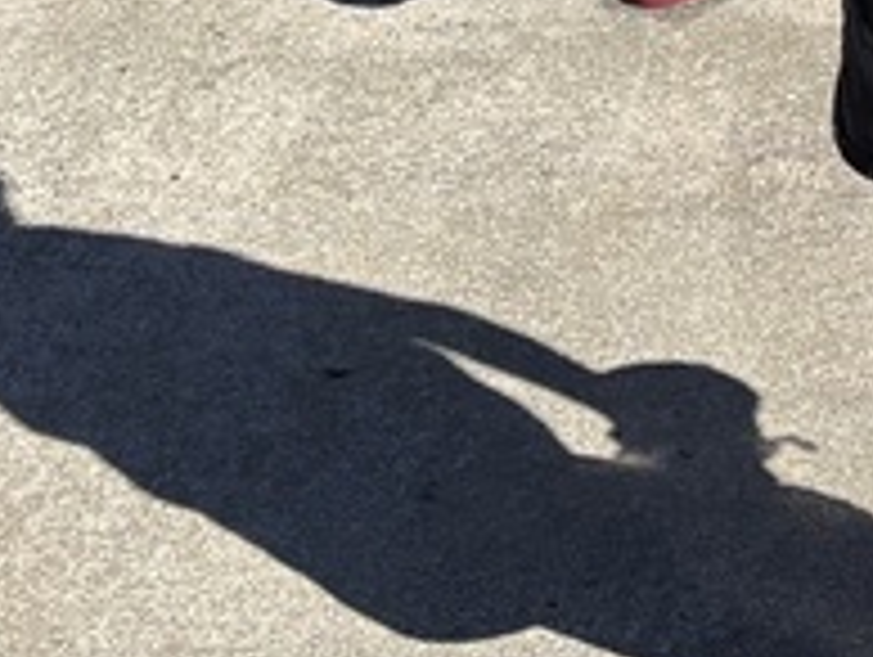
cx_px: 958
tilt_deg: -5.8
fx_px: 3459
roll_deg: -0.1
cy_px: -1026
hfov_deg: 14.1
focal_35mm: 137
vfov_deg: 9.4
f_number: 1.6
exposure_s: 1/2639
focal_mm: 5.96
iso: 50
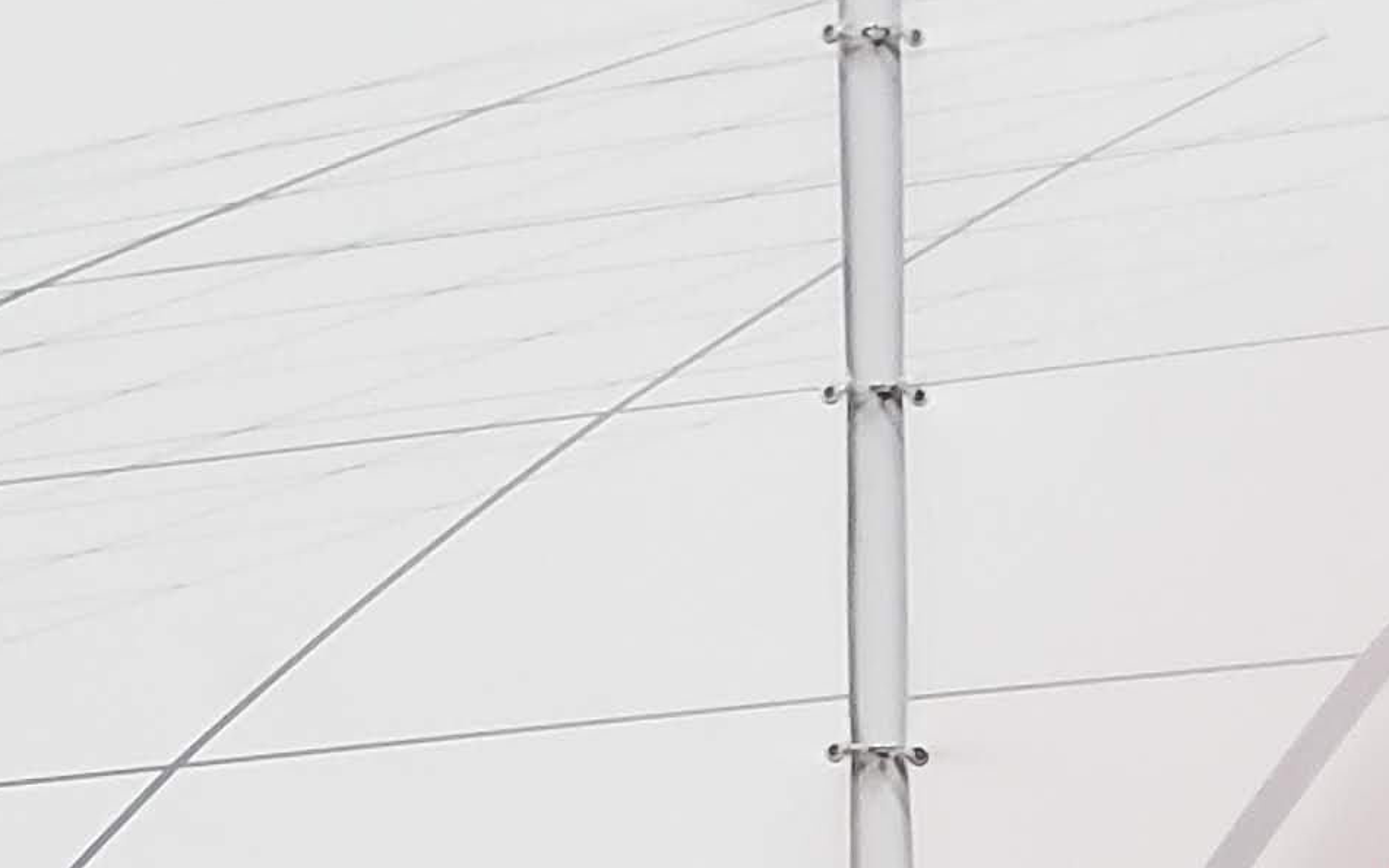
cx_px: 1933
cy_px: 1945
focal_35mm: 117
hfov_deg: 16.6
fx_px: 4430
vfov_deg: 10.0
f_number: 2.4
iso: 320
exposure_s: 1/60
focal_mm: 4.3
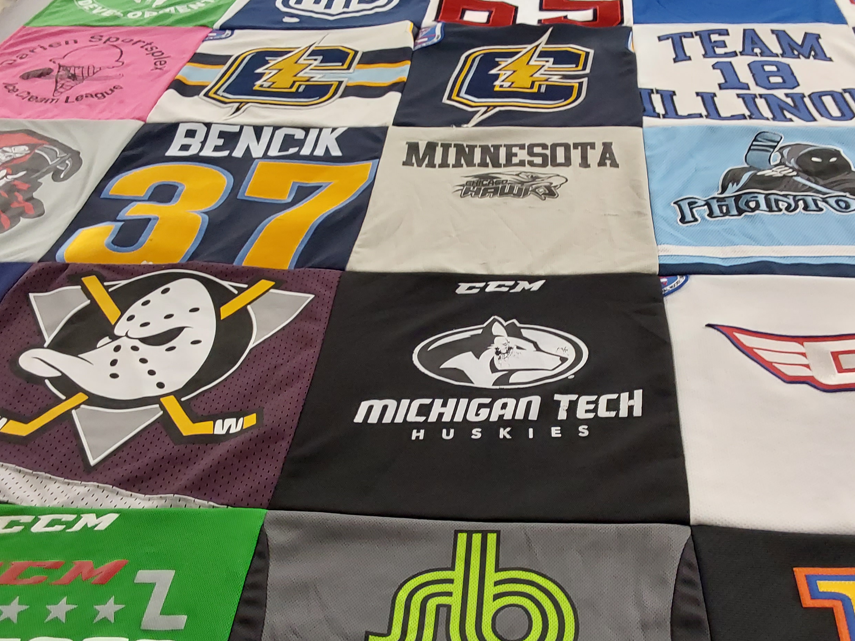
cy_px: 361
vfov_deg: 38.6
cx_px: 464
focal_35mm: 37
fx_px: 914
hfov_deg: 50.1
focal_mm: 2.91
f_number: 1.9
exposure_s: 1/60
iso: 160
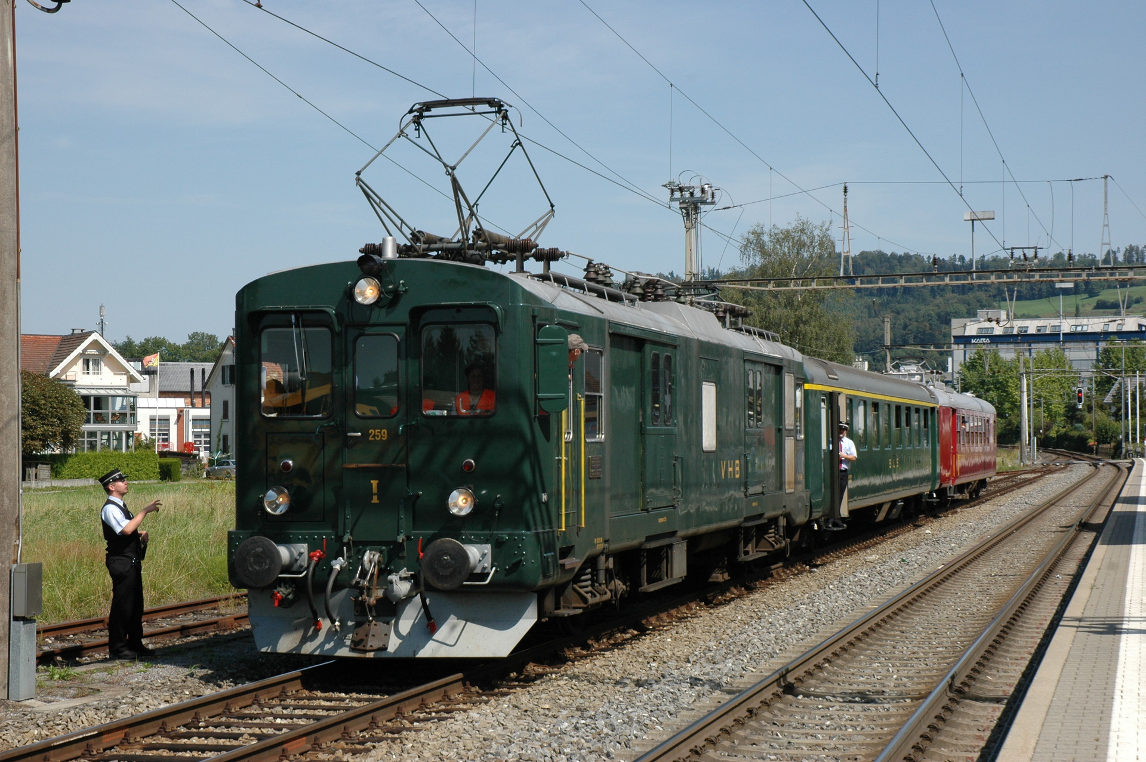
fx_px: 2195
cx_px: 573
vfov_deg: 19.7
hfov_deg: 29.3
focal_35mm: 69
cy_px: 381
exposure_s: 1/400
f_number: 10
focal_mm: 46
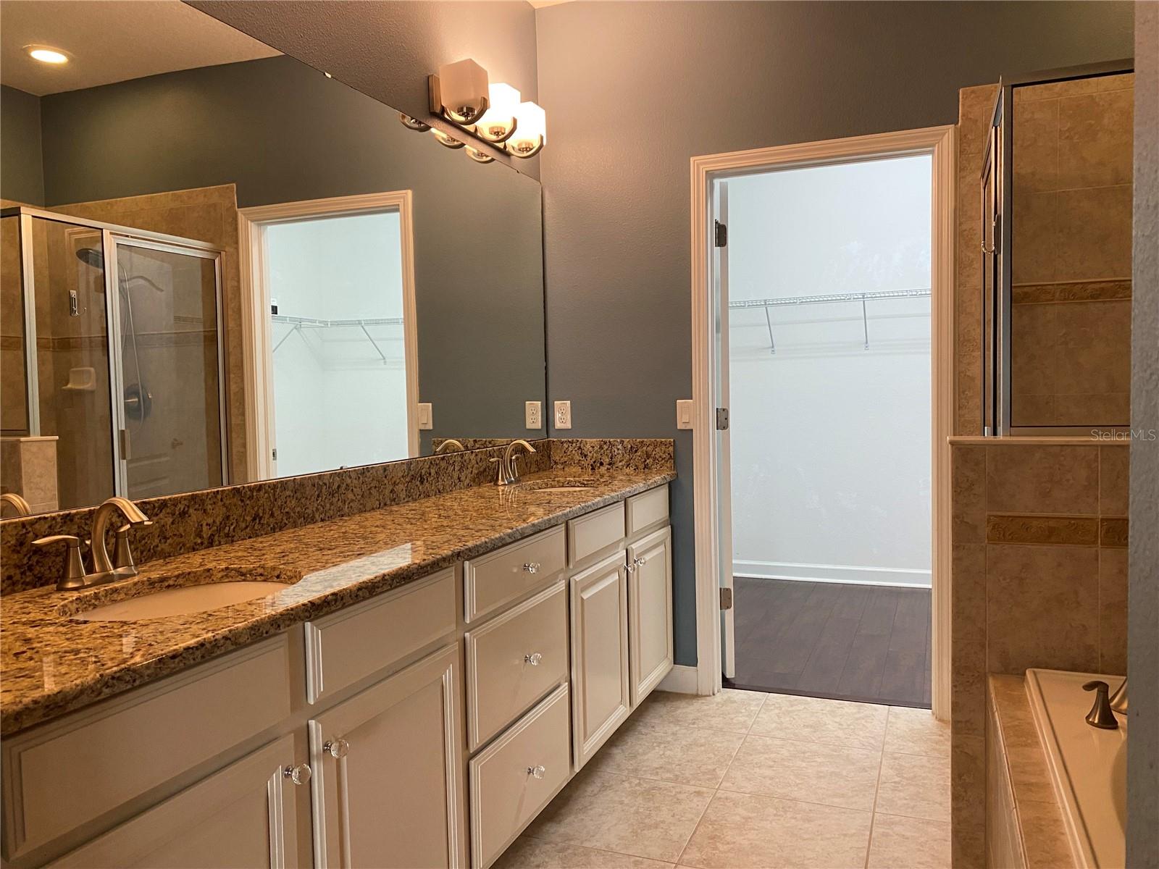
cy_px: 434
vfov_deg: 53.1
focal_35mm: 26
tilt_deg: -3.1
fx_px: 871
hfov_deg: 67.3
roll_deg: +1.5
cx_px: 580
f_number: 1.8
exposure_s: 1/60
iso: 125
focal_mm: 4.25
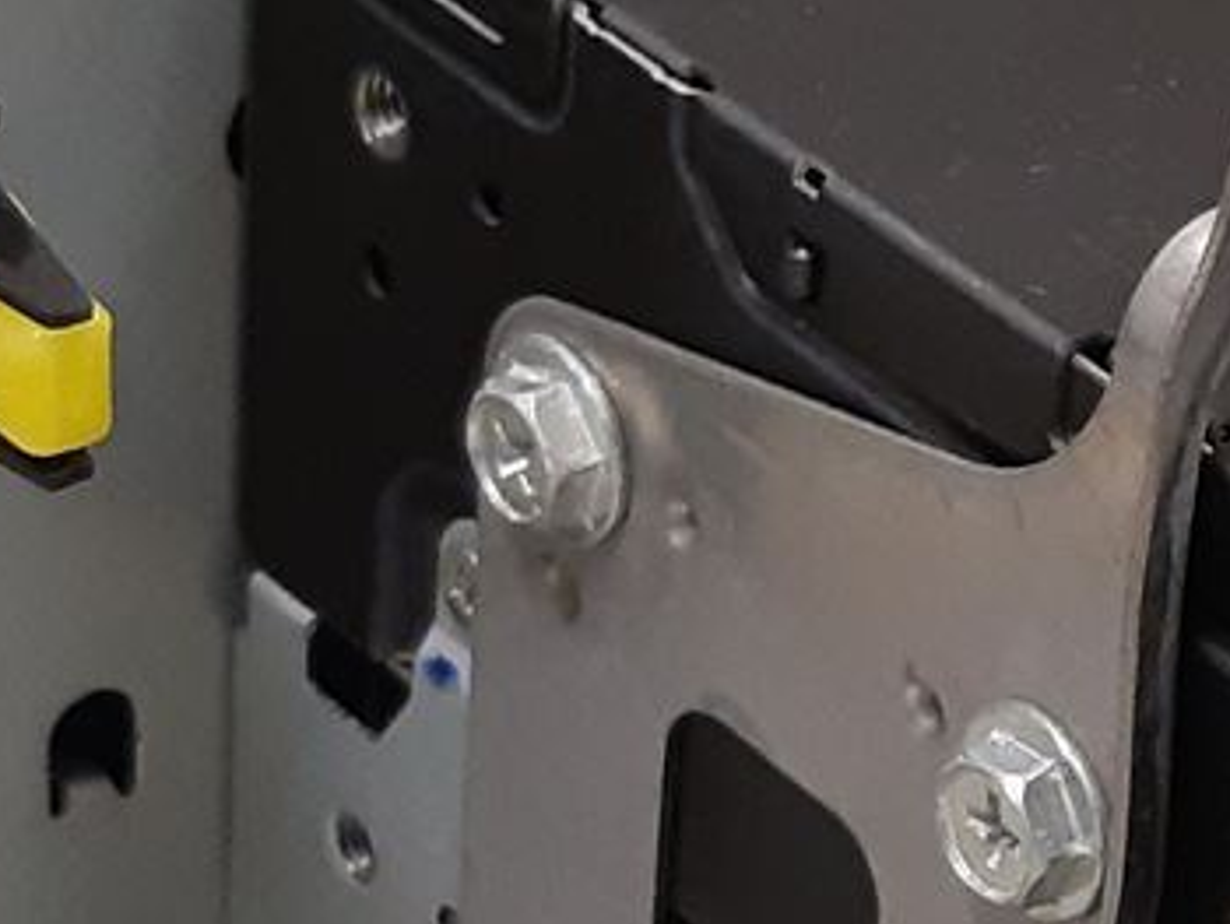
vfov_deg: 9.8
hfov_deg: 12.6
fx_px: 5405
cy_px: 727
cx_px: 1581
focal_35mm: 152
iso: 200
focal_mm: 3.93
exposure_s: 1/50
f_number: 1.7
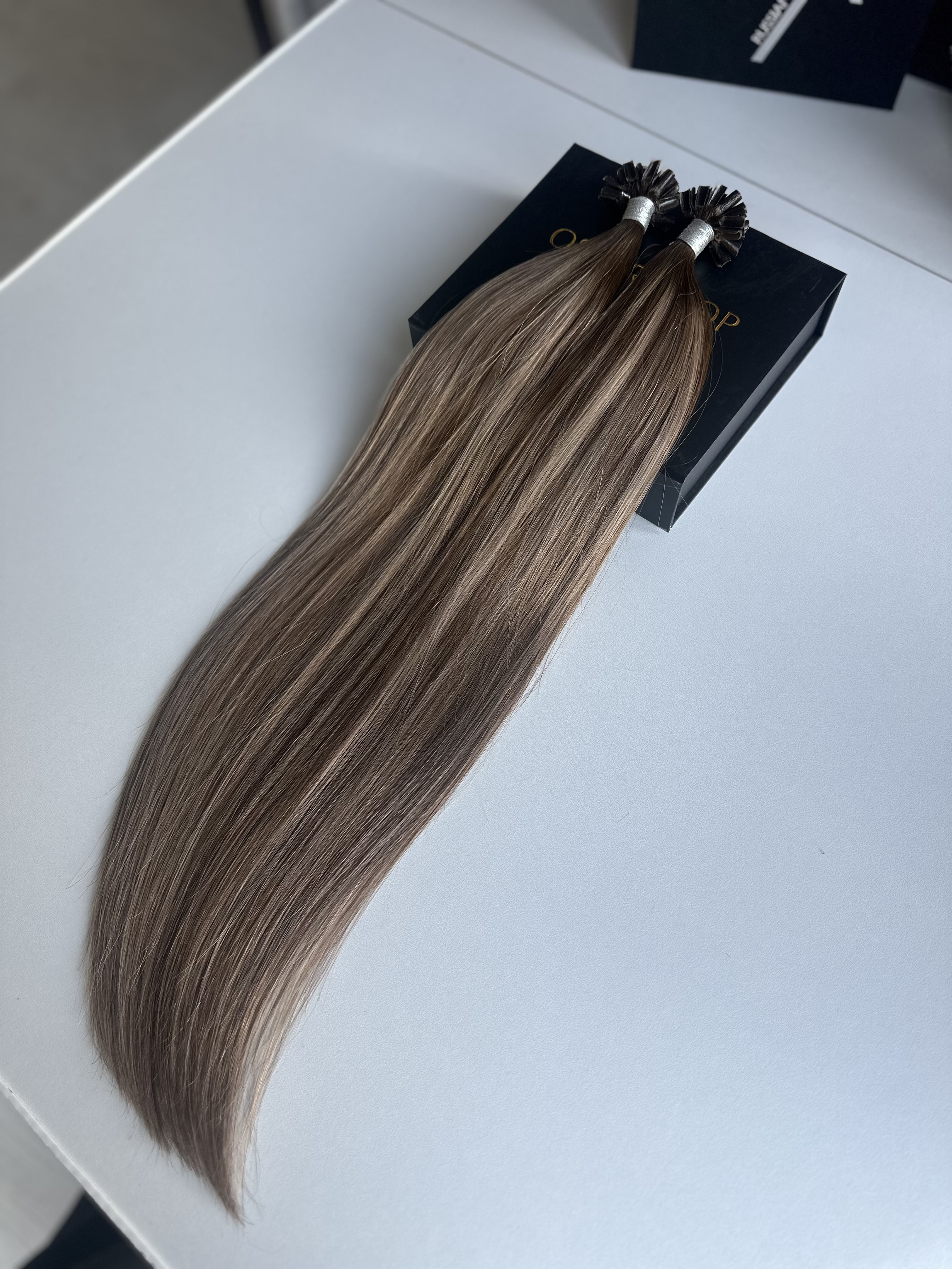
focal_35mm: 24
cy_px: 634
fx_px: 880
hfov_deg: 56.8
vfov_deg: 71.6
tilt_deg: -66.4
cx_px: 476
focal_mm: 6.86
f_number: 1.78
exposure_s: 1/202
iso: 64
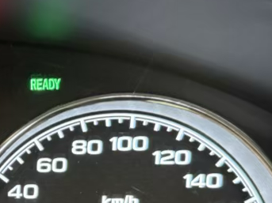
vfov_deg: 12.3
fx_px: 943
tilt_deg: -18.6
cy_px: 156
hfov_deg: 14.8
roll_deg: -0.4
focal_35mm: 120
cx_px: -183
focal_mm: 6.76
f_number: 1.78
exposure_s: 1/33
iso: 640
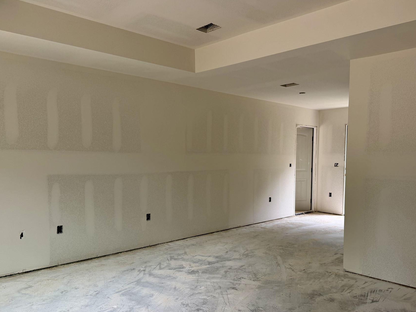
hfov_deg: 61.2
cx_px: 246
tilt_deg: -4.3
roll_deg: -0.2
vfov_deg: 48.0
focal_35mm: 29
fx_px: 348
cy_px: 182
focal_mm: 6.76
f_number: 1.78
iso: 125
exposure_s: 1/121
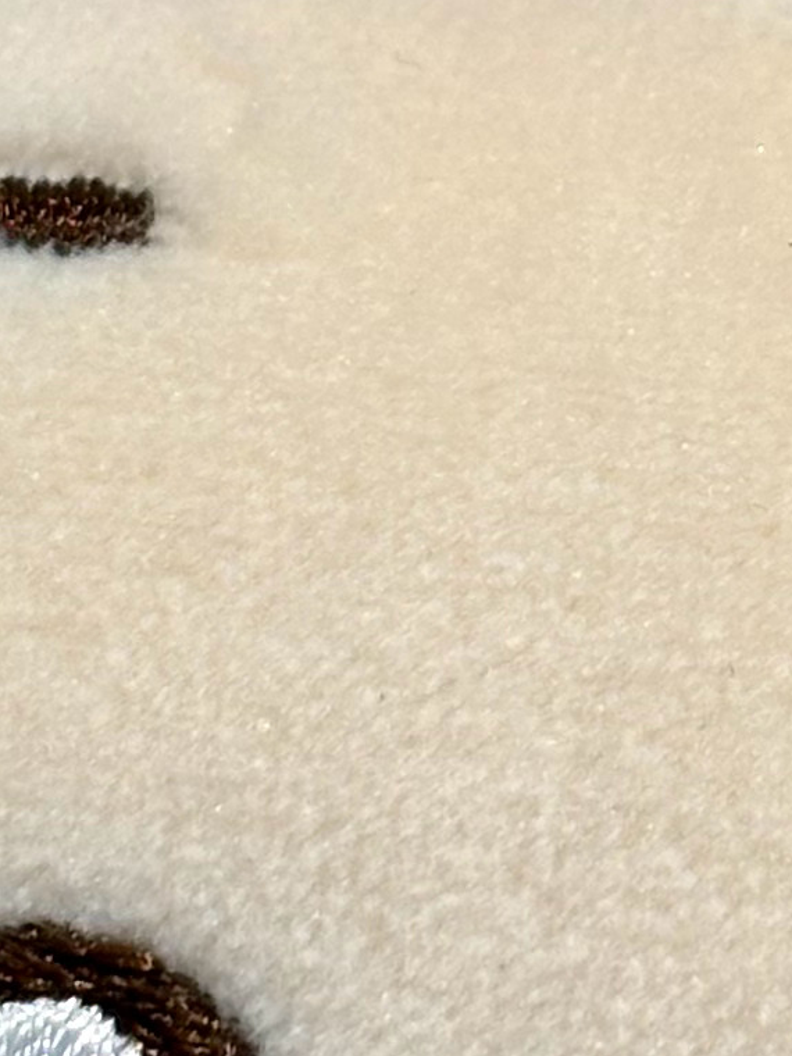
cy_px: 464
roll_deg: +0.7
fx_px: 8420
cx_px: 810
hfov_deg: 5.4
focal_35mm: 276
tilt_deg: -32.6
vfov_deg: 7.2
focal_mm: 5.96
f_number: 1.6
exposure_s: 1/153
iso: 32
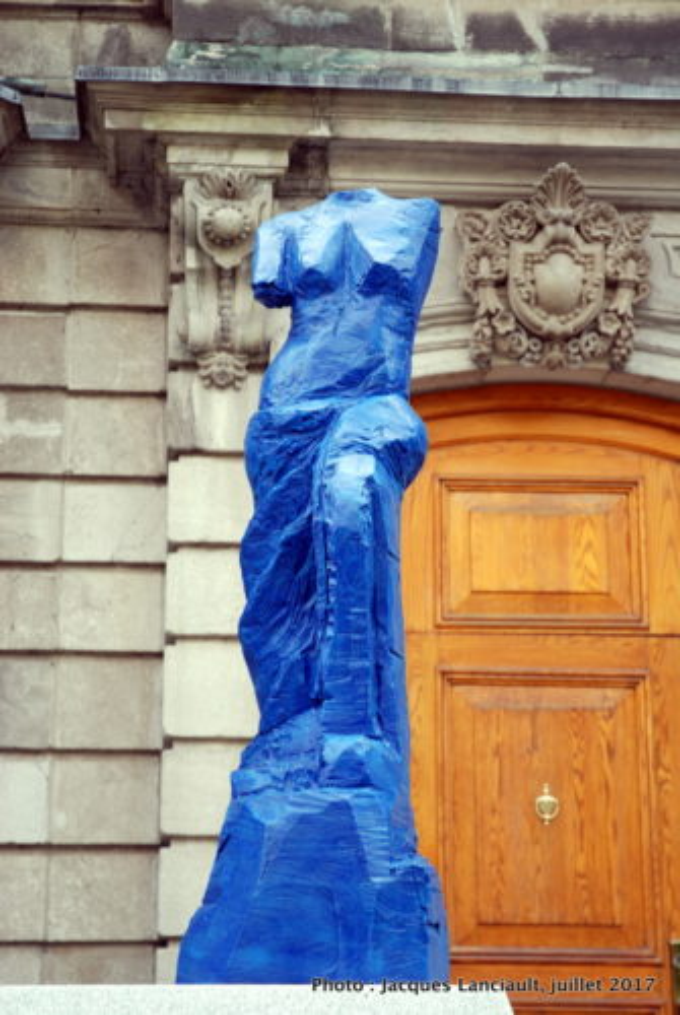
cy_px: 508
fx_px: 2118
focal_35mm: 75
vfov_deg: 27.0
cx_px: 340
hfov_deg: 18.2
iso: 100
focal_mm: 50
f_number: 4.5
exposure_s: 1/50
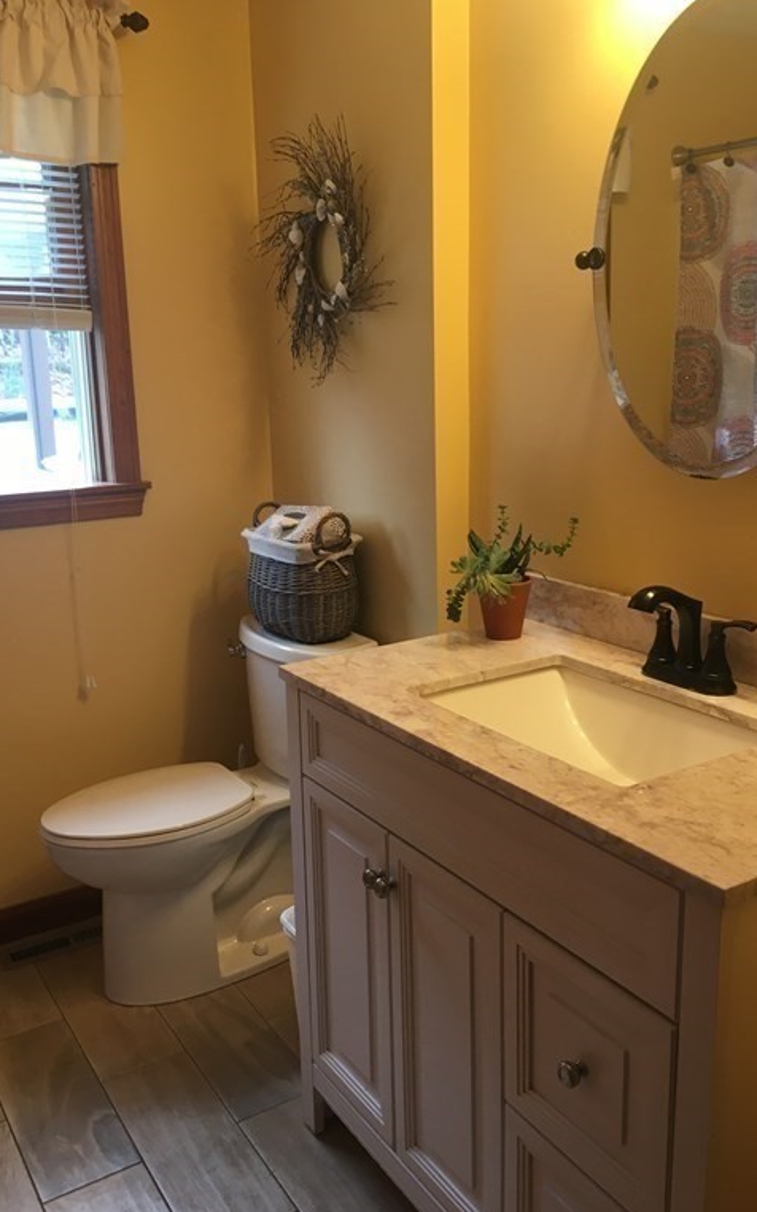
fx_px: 1024
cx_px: 377
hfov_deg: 40.6
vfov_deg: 61.2
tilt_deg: -12.0
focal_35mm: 31
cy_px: 608
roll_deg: +0.8
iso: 50
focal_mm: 4.15
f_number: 2.2
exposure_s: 1/30
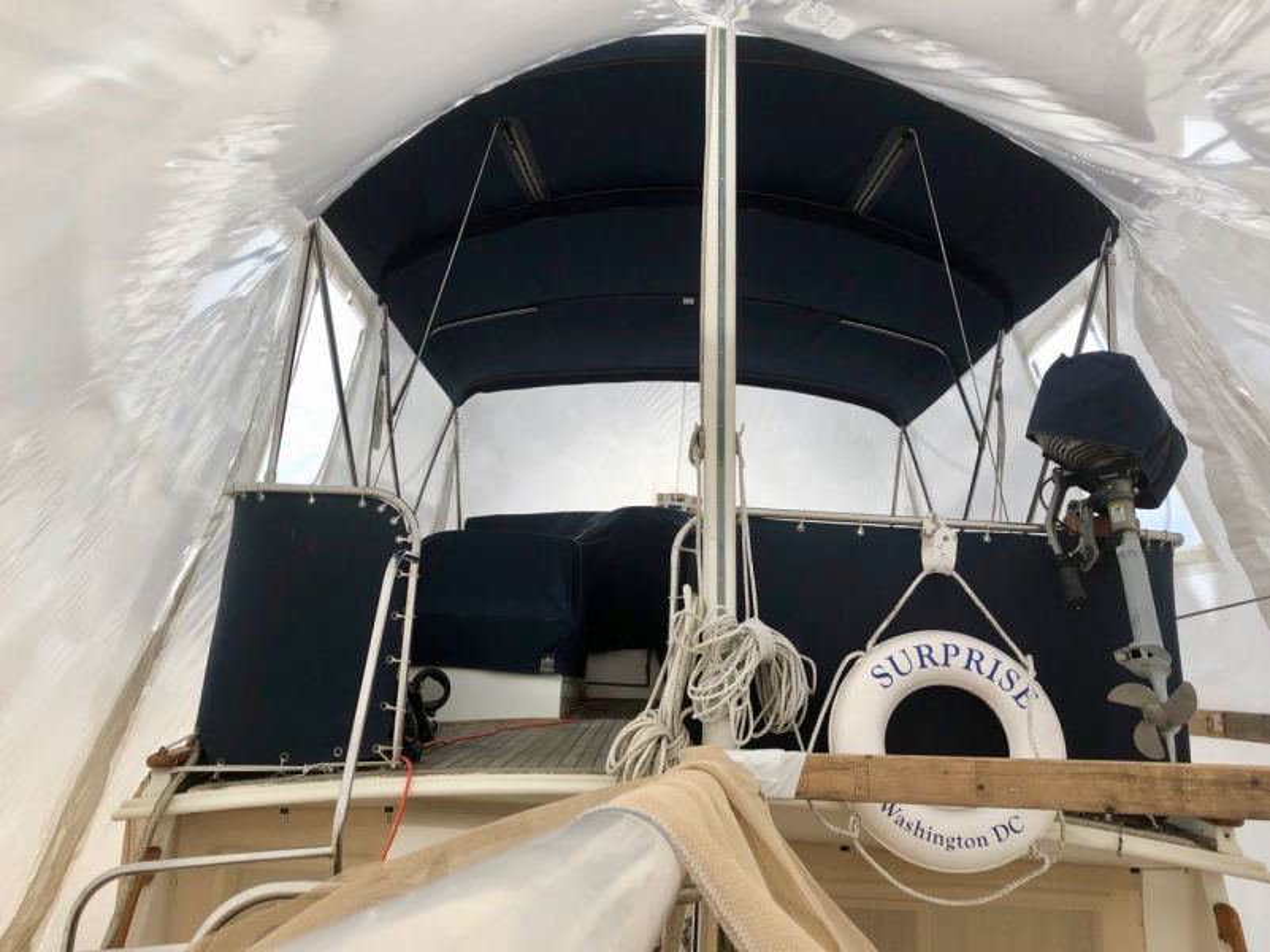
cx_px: 635
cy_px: 476
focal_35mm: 28
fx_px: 1027
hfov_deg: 63.5
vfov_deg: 49.7
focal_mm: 3.99
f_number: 1.8
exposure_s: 1/338
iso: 20
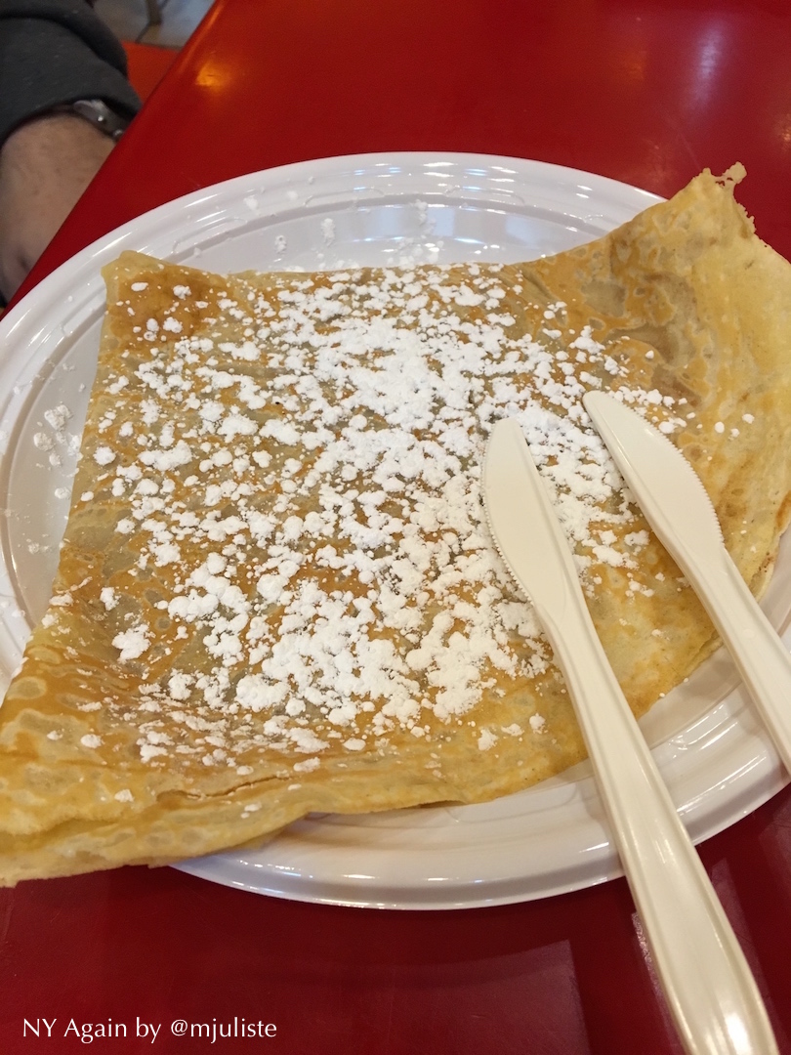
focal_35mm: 29
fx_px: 884
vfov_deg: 61.7
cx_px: 396
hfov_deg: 48.2
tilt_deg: -51.8
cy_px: 528
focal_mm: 4.15
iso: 125
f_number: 2.2
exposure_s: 1/30
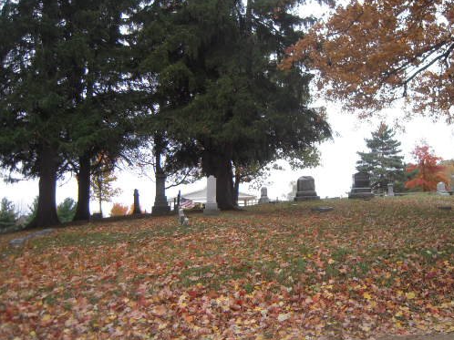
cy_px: 181
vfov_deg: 39.6
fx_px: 472
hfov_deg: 51.0
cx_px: 276
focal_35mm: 36
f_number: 2.7
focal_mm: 5
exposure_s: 1/200
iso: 100
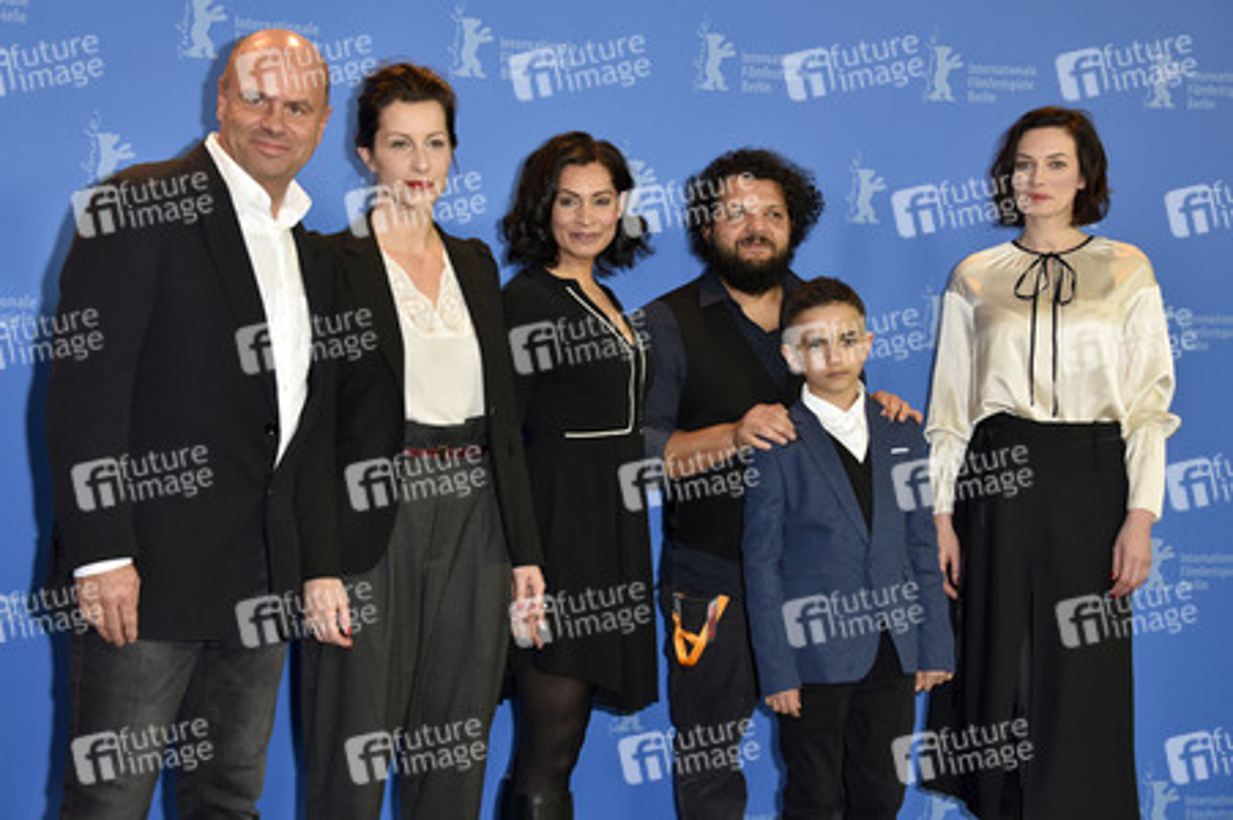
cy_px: 410
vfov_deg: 23.3
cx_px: 616
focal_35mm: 58
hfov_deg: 34.5
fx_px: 1985
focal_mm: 58
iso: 640
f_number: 5.6
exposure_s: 1/125
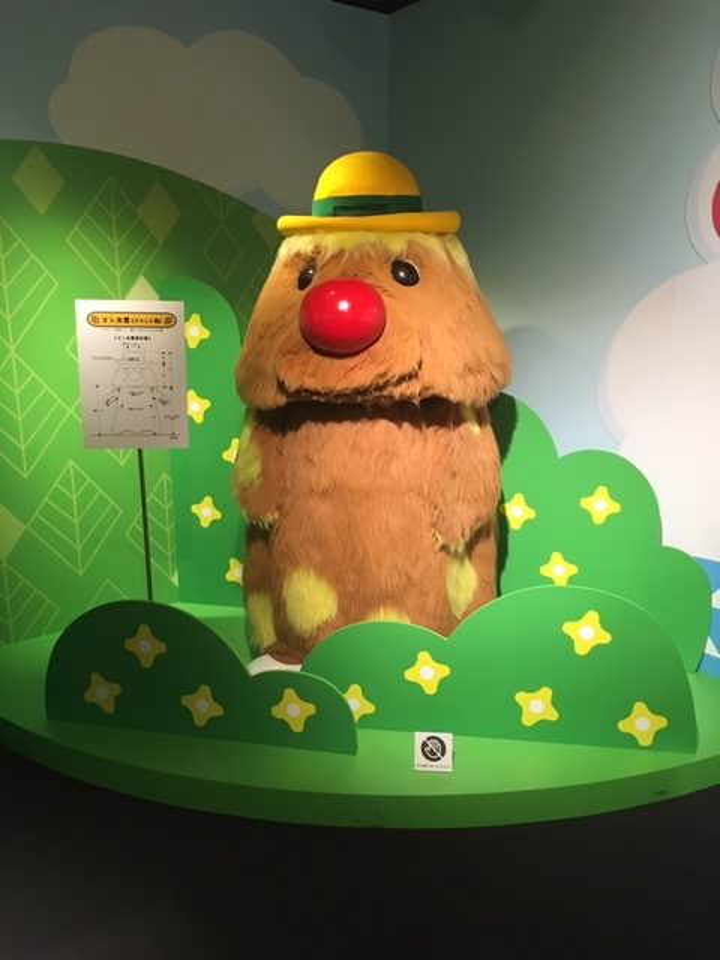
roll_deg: -0.7
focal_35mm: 29
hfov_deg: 48.2
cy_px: 480
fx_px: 804
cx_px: 360
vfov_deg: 61.7
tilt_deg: -14.4
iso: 200
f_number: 2.2
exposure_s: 1/30
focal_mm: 4.15
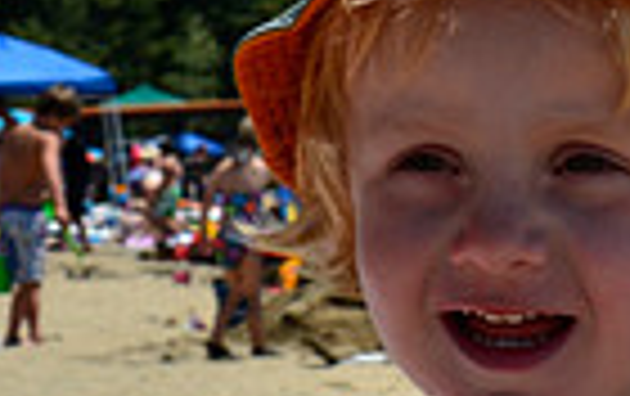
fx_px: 3802
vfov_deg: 6.0
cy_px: 108
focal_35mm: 221
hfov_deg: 9.5
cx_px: 360
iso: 100
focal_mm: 35
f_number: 11
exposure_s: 1/200
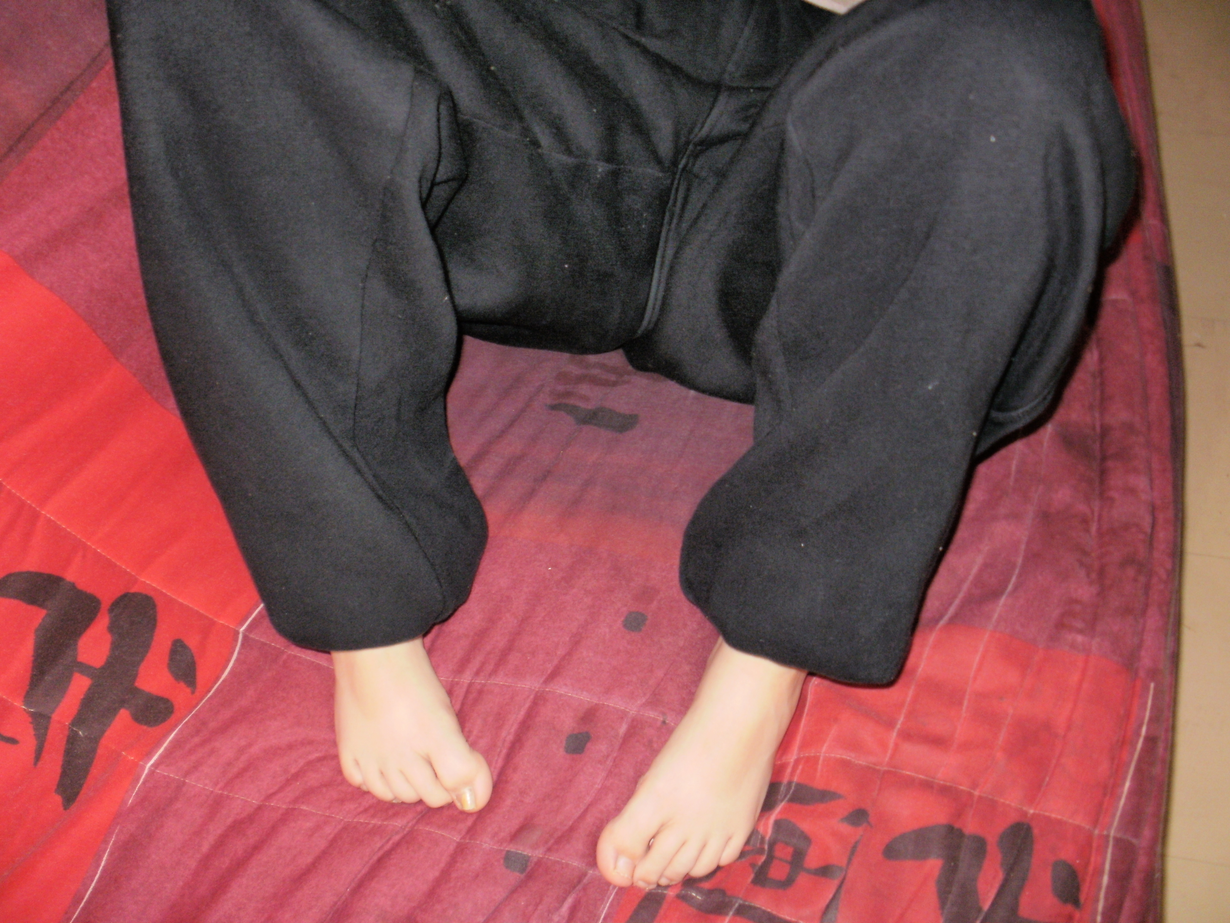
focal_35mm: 36
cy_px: 462
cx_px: 615
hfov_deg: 51.4
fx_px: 1279
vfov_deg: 39.7
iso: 125
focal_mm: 6.3
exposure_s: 1/30
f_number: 3.5
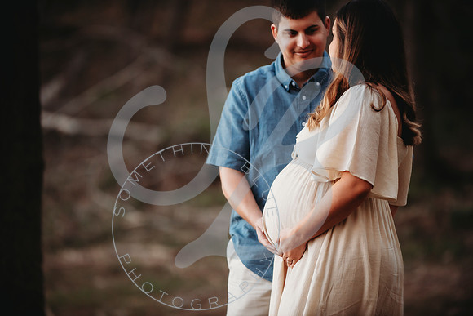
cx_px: 236
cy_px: 158
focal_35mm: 200
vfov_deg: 6.9
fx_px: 2628
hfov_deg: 10.3
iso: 1000
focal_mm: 200
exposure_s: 1/320
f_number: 2.8
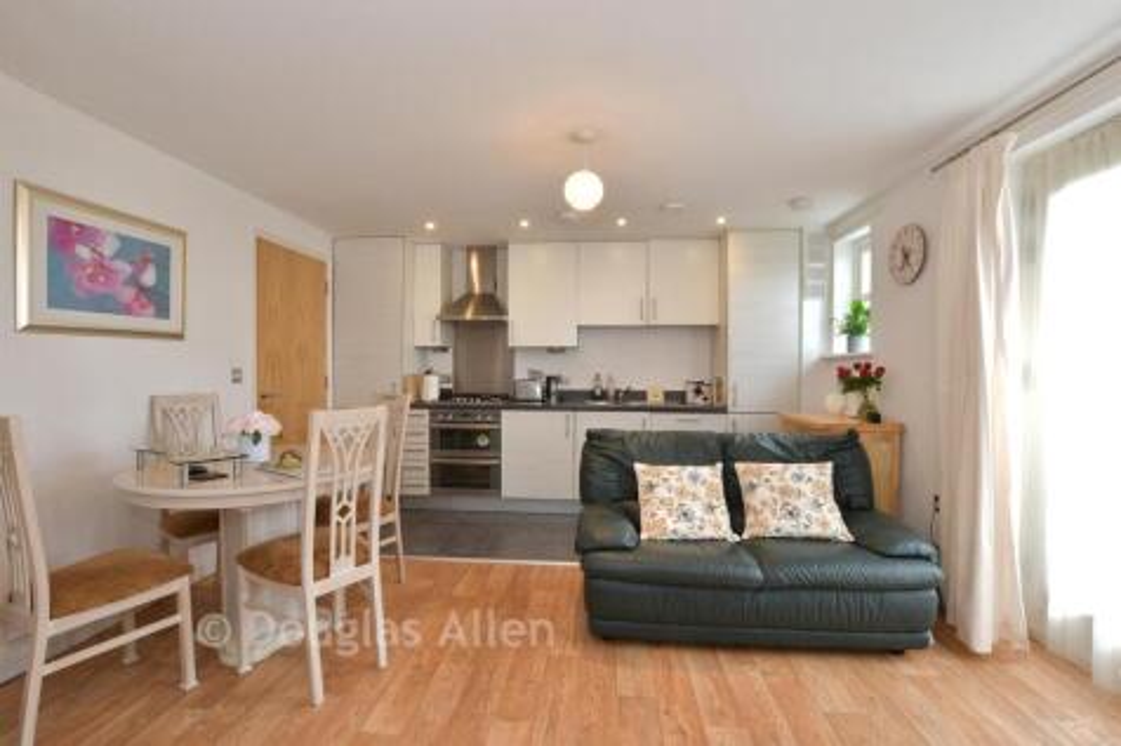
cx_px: 560
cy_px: 373
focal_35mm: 15
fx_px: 467
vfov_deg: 77.3
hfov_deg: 100.4
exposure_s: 1/1.6
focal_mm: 10
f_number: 8
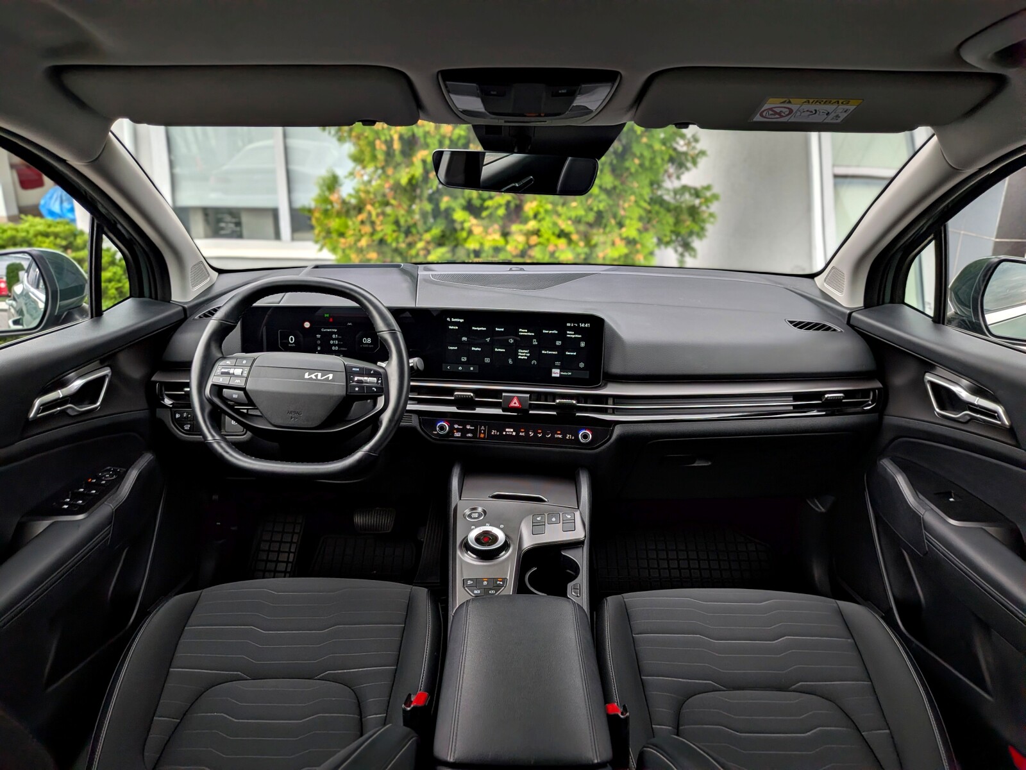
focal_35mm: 24
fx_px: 711
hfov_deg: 71.6
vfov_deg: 56.8
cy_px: 385
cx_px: 513
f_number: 1.7
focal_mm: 4.53
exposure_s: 1/143
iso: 30
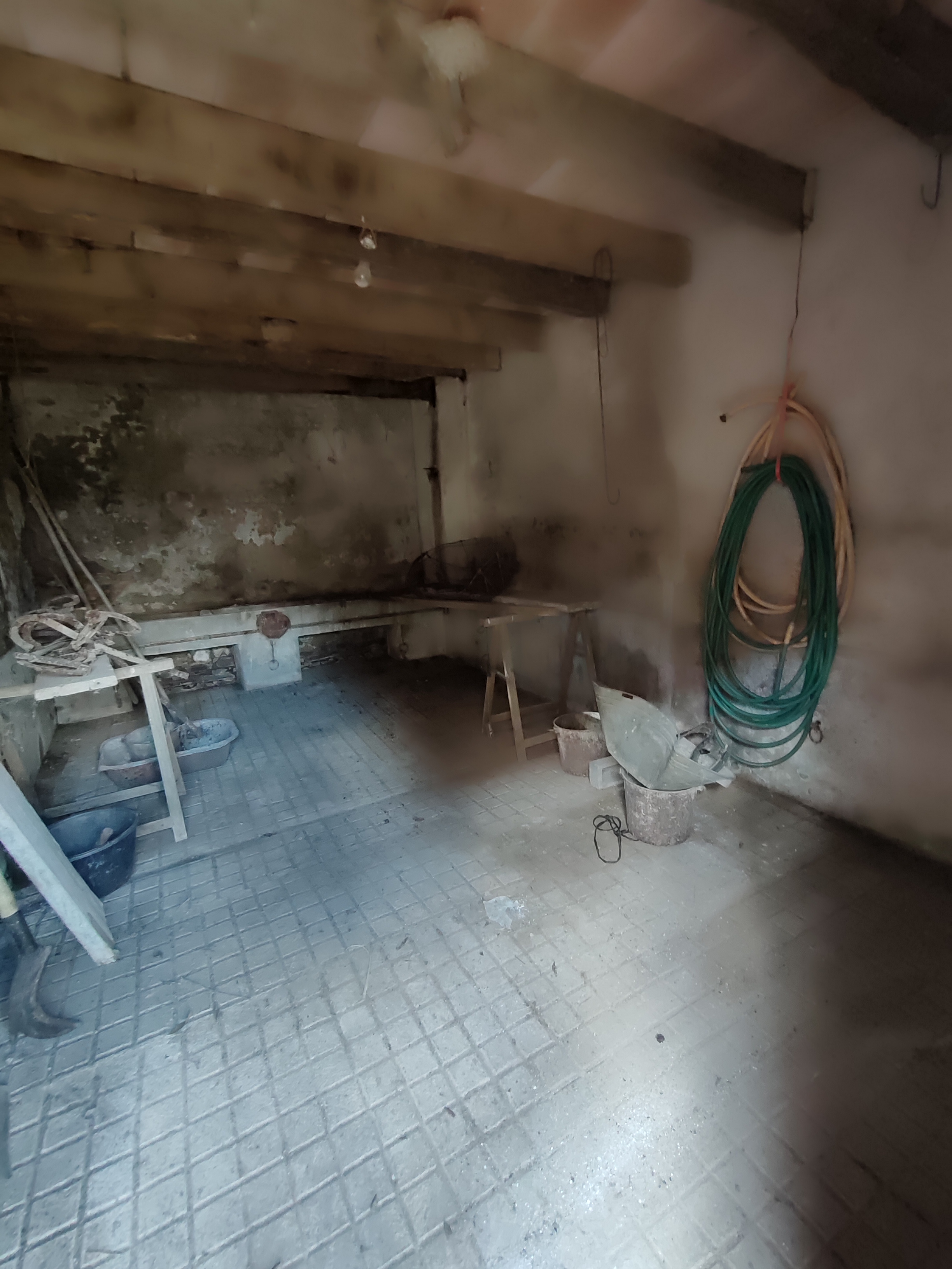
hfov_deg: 89.9
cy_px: 634
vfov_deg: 106.2
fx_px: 477
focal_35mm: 13
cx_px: 476
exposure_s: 1/25
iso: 324
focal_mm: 1.66
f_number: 2.2
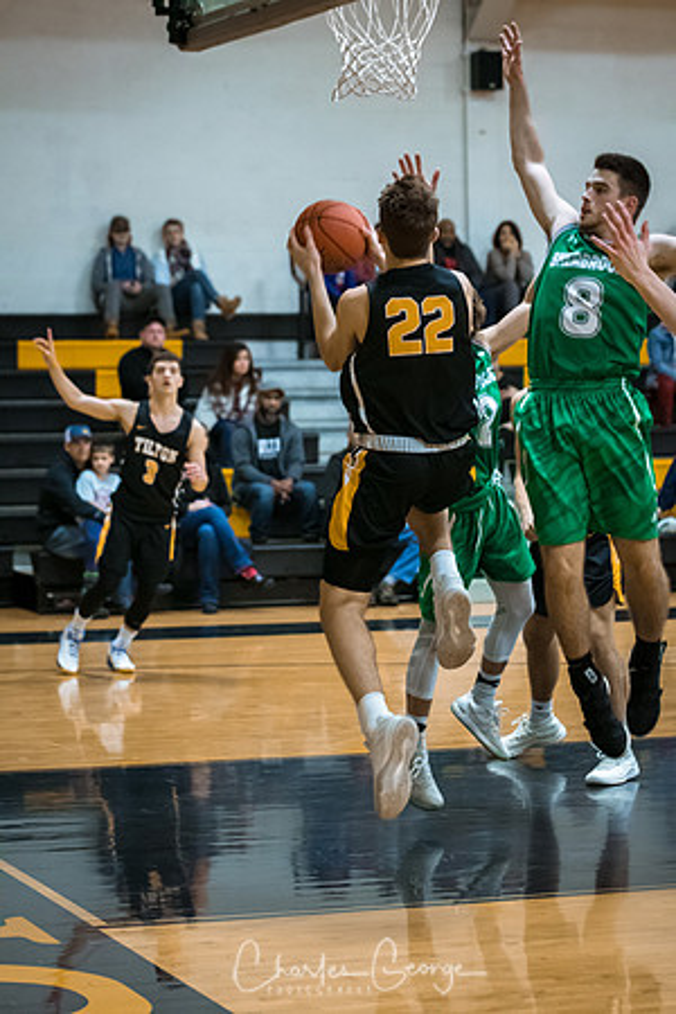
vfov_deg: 19.5
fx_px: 2957
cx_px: 338
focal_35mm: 105
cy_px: 507
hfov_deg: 13.0
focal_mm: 70
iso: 3200
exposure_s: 1/400
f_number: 2.8
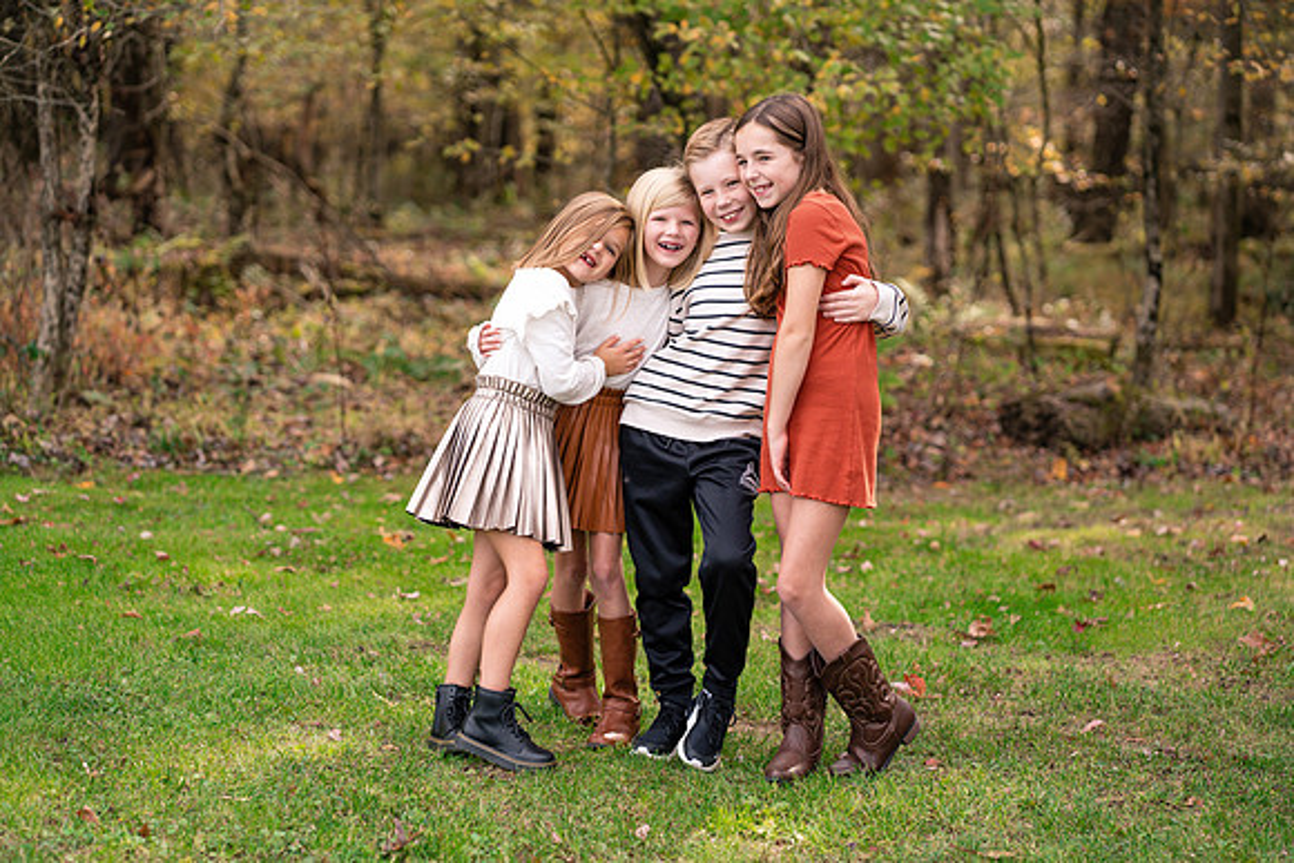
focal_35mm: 85
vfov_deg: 16.1
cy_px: 432
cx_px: 647
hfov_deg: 23.9
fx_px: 3056
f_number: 2.8
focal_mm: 85
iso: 400
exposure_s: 1/2000
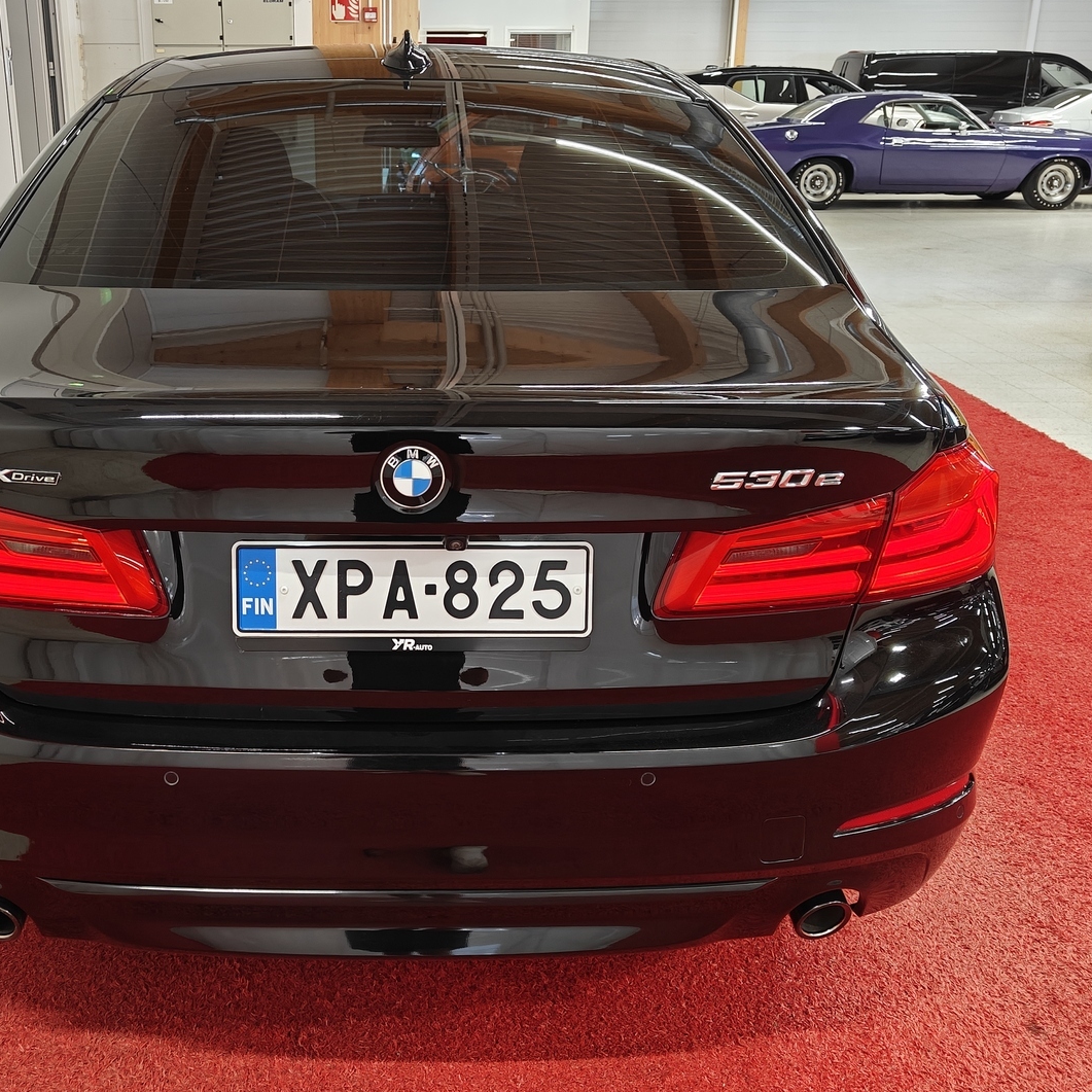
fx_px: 1285
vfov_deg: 46.0
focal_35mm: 36
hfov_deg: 45.6
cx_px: 408
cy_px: 554
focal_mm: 5.59
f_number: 1.8
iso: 80
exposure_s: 1/50
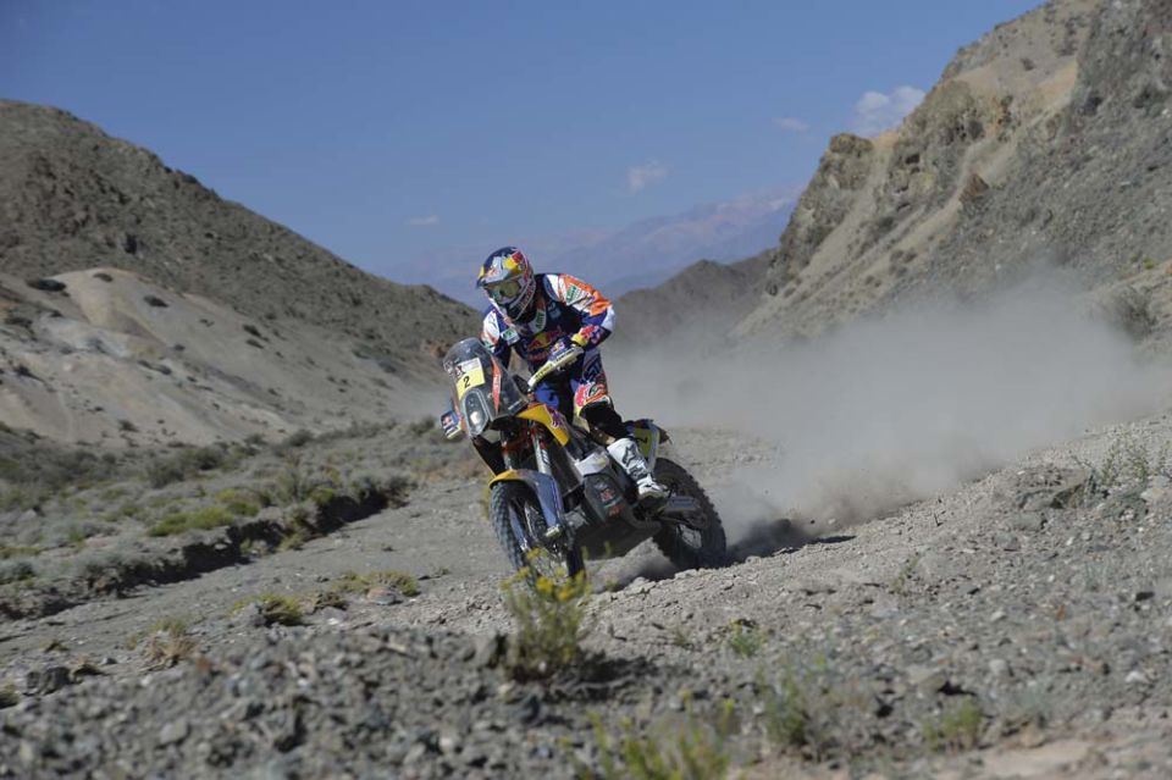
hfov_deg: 16.4
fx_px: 4067
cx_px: 586
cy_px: 390
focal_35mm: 125
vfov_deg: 11.0
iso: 250
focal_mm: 125
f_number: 5.6
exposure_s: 1/800
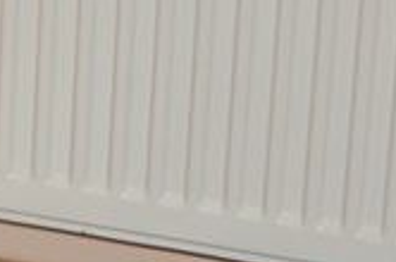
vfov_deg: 4.7
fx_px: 3184
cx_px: -265
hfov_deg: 7.0
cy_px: 486
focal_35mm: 290
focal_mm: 50
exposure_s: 1/80
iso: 400
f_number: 5.6
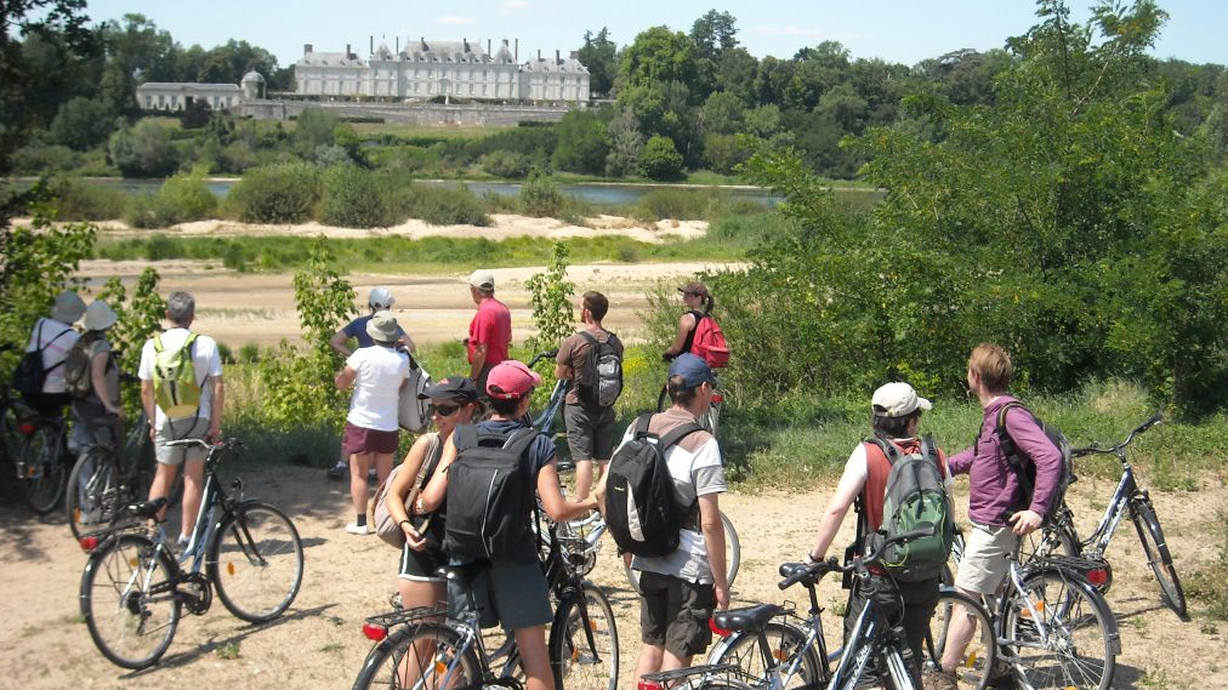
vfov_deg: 22.2
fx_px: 1758
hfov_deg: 38.5
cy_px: 445
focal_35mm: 54
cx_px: 612
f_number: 6.3
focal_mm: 7.92
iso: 64
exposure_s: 1/168
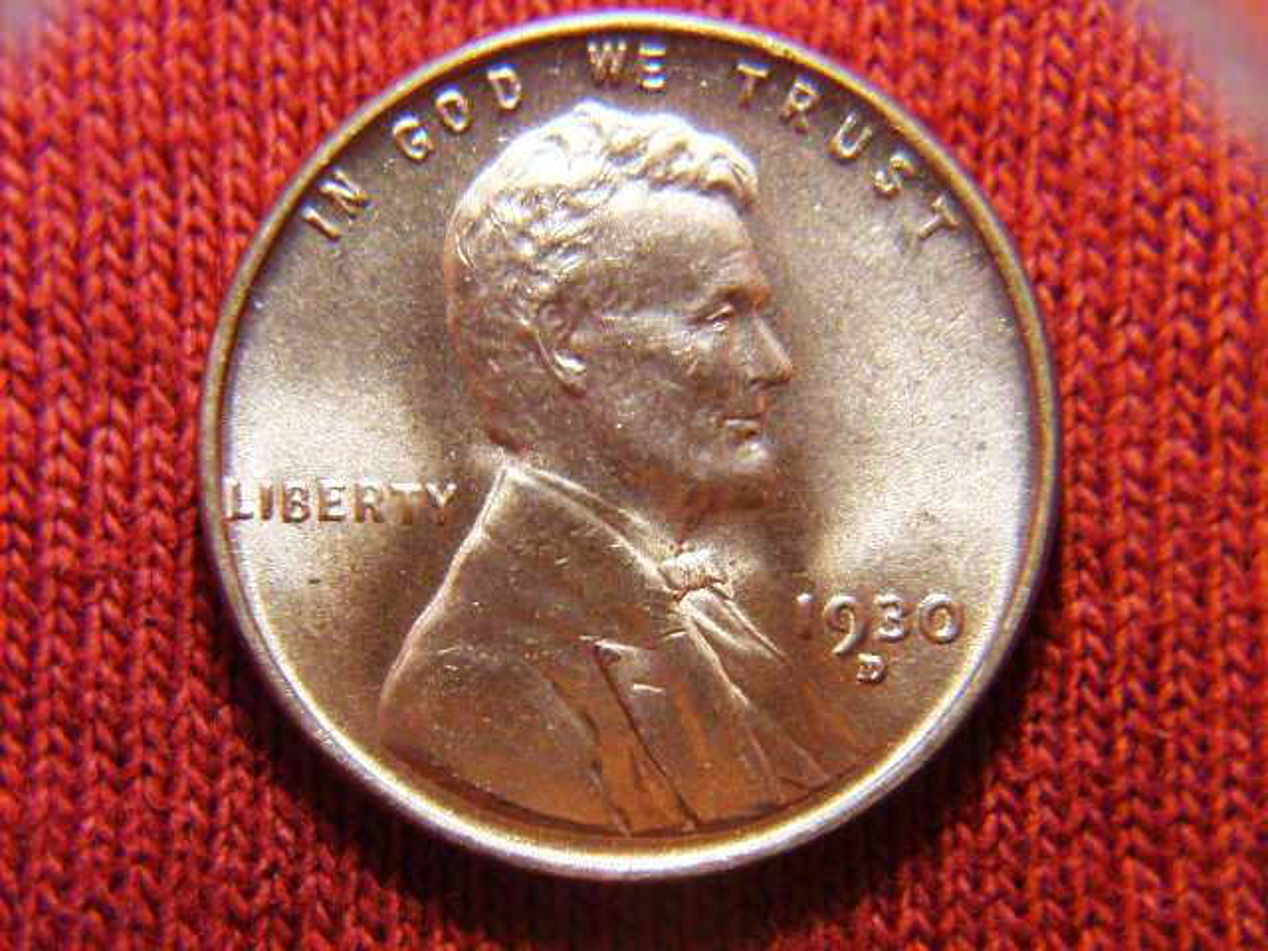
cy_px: 476
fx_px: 1282
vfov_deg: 40.7
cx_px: 634
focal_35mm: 35
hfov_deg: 52.6
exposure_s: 1/6
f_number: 2.8
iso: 140
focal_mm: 5.8
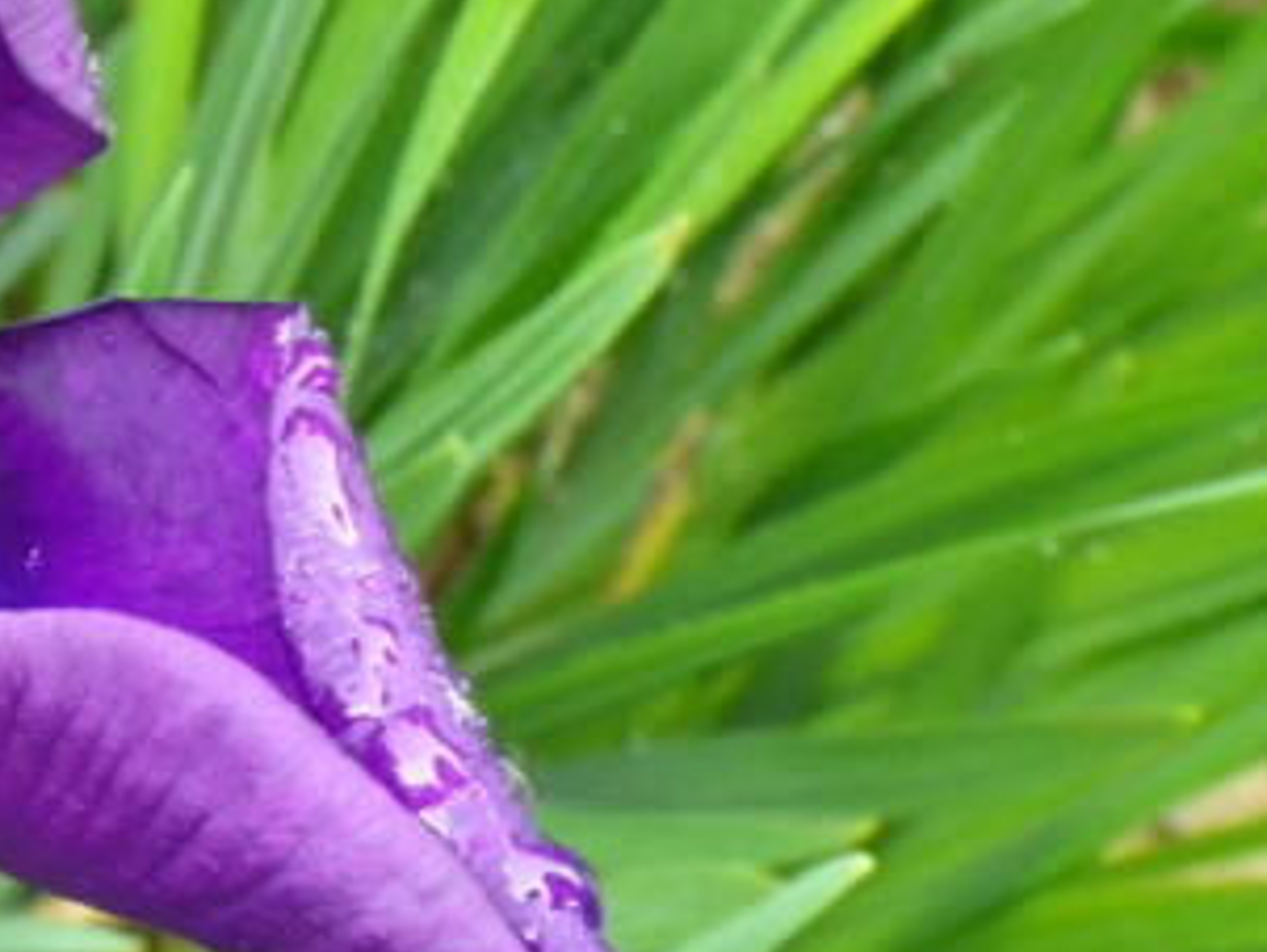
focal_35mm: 90
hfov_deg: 20.0
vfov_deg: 16.3
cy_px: 185
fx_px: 3297
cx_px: -386
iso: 400
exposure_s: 1/50
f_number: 3.8
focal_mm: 6.1
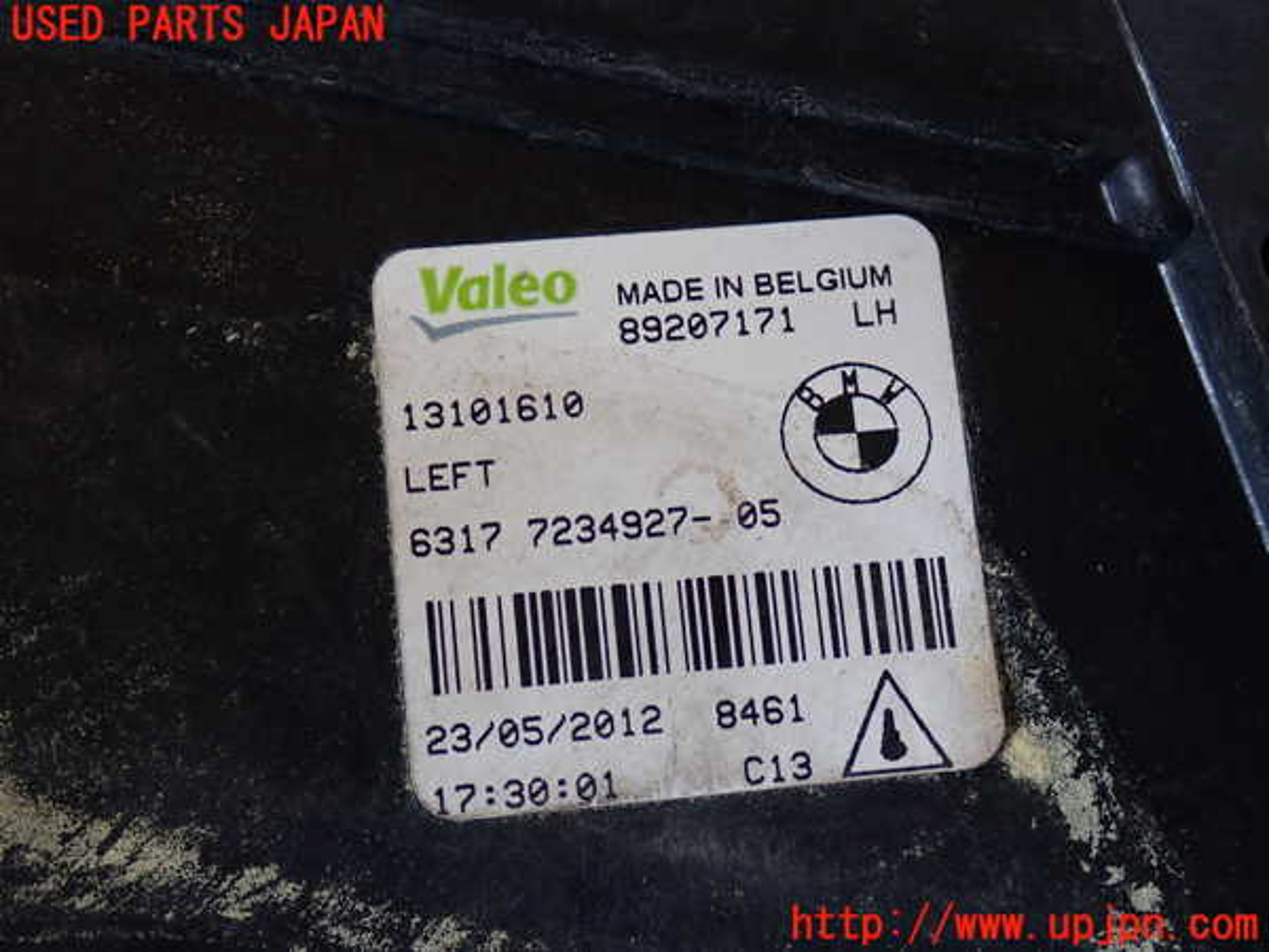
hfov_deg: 35.5
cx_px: 634
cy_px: 476
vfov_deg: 27.0
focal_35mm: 54
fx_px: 1980
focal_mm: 9.65
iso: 400
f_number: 3.3
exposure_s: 1/50
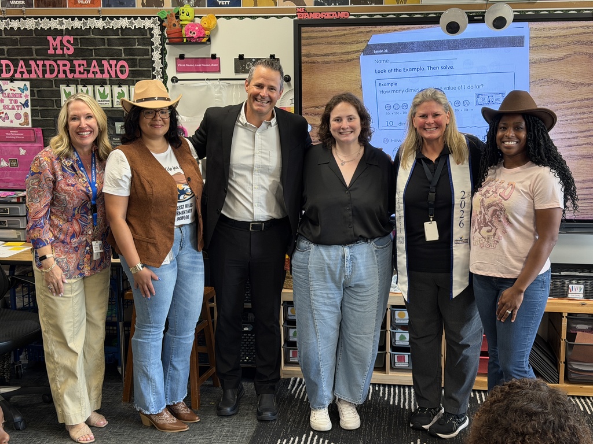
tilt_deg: -10.1
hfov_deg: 39.7
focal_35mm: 48
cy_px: 222
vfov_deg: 30.3
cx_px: 296
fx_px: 822
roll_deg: +0.3
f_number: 1.78
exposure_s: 1/60
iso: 200
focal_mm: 6.76
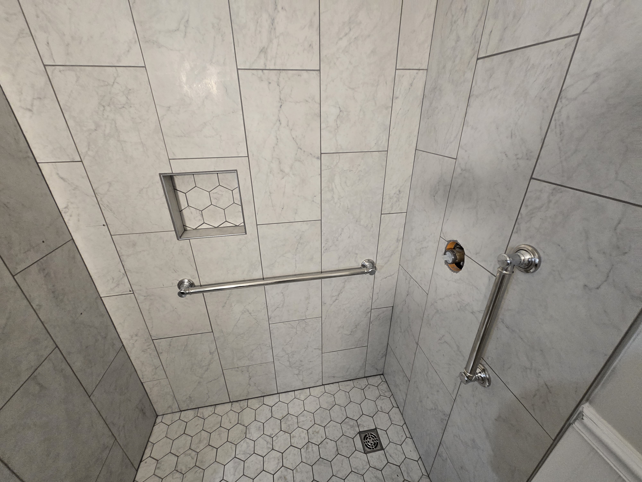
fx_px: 241
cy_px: 241
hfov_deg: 106.2
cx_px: 321
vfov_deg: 89.9
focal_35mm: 13
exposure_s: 1/60
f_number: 2.2
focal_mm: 2.2
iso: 500
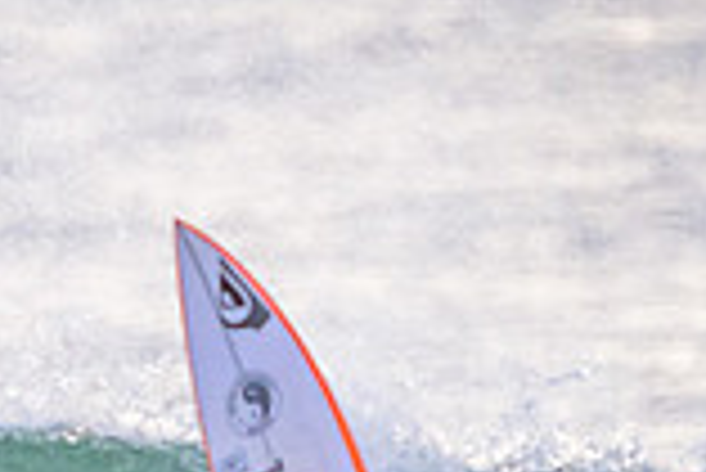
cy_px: 643
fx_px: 43478
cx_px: -139
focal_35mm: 2215
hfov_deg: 0.9
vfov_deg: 0.6
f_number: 5.6
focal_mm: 400
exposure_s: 1/2500
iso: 1250
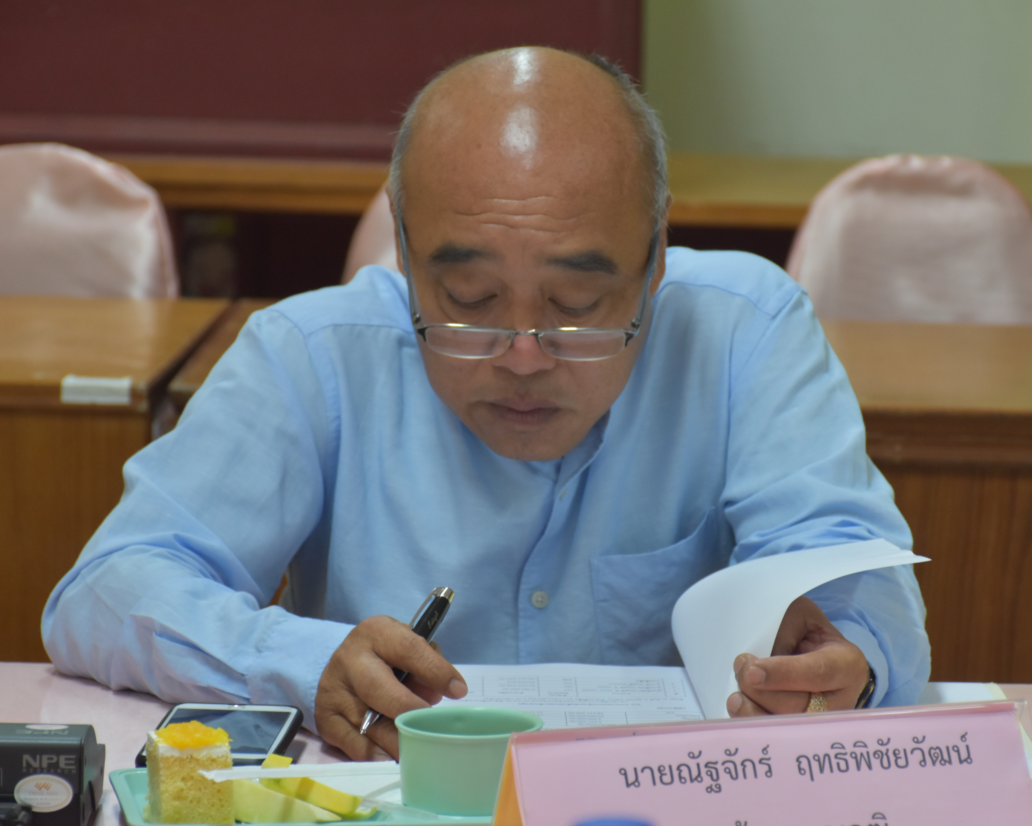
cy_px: 411
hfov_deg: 12.6
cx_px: 558
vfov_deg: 10.1
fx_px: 4673
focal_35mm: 153
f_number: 5.3
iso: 800
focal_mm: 90
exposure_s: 1/60
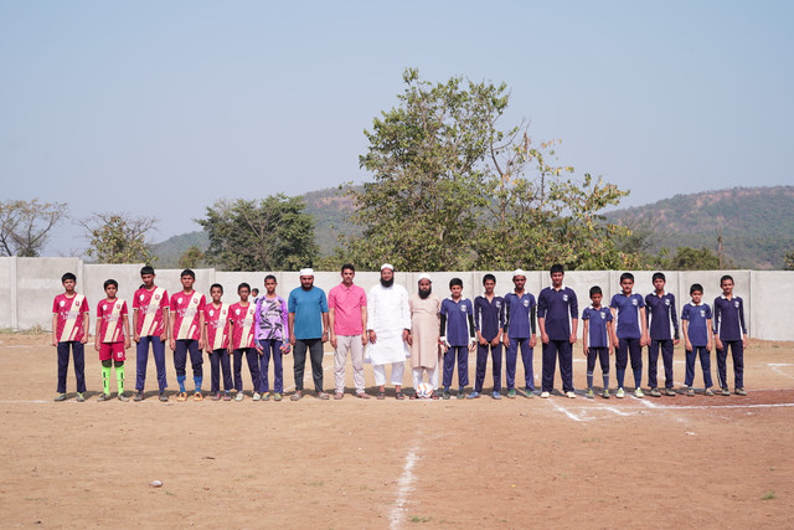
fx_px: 1103
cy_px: 265
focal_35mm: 50
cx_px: 397
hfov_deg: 39.6
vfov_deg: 27.0
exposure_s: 1/320
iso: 100
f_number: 6.3
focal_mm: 50
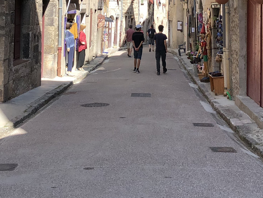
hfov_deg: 25.6
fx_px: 578
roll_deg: +0.6
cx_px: 154
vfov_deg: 18.8
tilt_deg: +0.4
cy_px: -6
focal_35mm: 76
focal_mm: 4
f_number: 1.8
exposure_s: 1/800
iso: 20
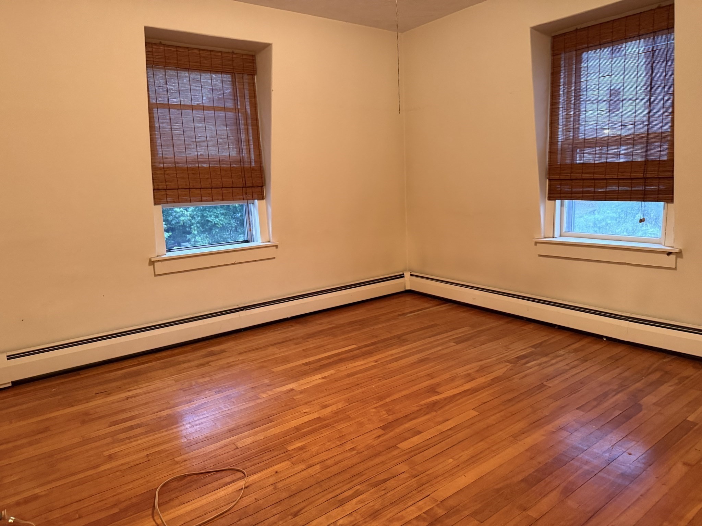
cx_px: 351
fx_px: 487
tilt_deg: -7.2
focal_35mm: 24
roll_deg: +2.9
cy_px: 263
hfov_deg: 71.6
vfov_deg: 56.8
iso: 640
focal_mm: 6.76
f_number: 1.78
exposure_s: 1/60
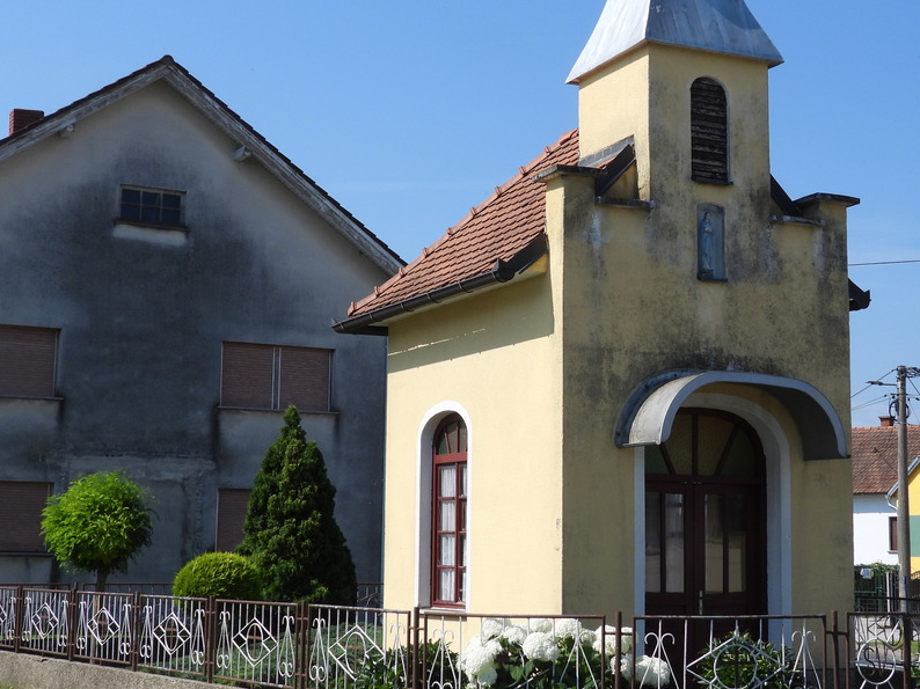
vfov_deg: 23.6
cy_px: 298
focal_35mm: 62
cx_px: 536
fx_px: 1647
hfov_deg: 31.1
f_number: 3.2
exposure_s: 1/1600
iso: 100
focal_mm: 7.4
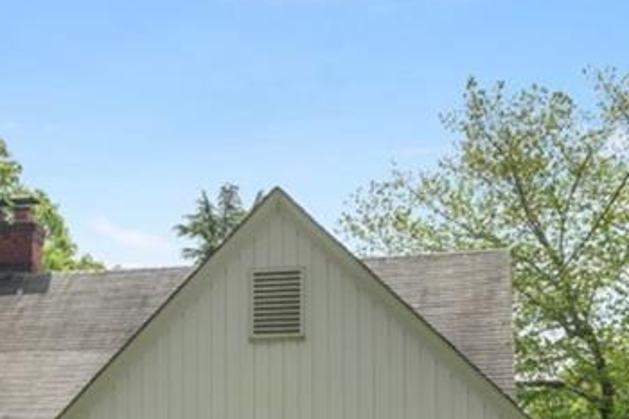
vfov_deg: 16.2
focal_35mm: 82
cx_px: -63
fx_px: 1432
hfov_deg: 23.3
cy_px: 447
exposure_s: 1/800
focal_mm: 28
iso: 320
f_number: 7.1
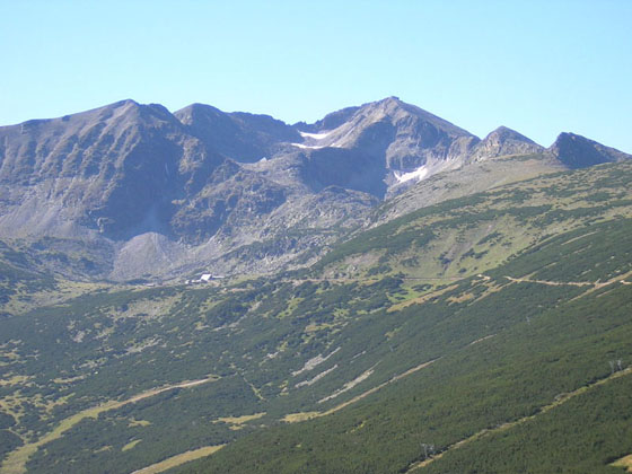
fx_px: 1972
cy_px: 237
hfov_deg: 18.2
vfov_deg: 13.7
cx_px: 316
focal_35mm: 108
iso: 100
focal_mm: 14.1
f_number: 4.7
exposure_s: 1/173
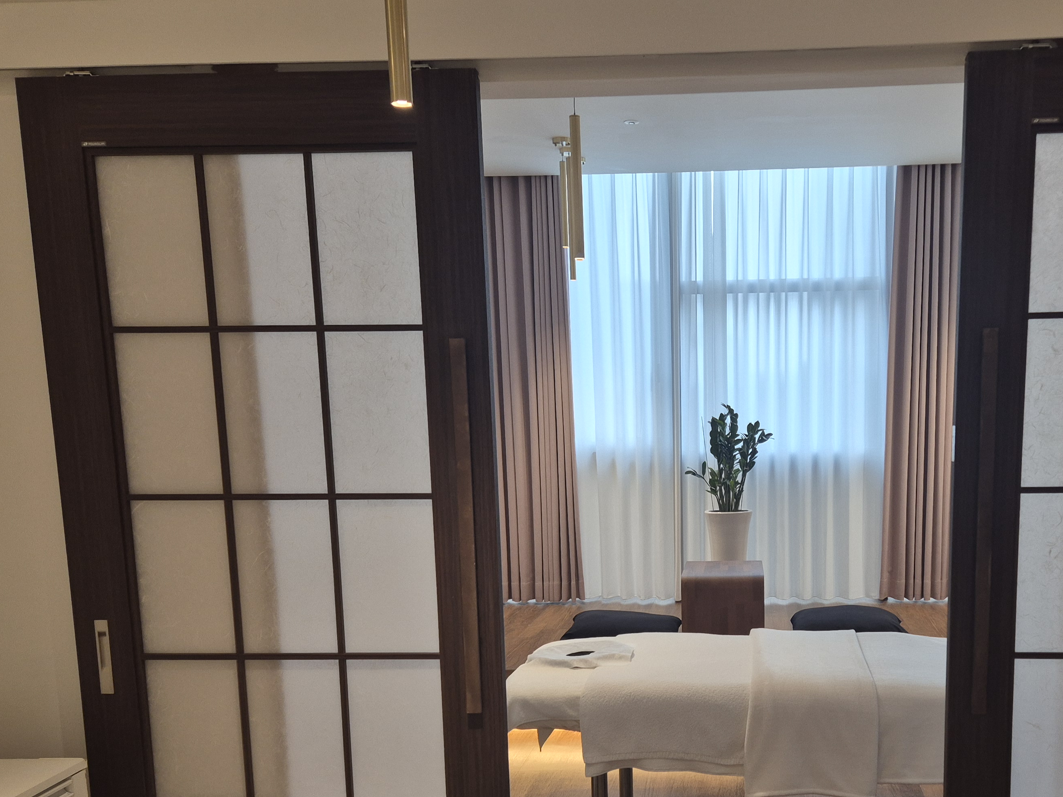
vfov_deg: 39.9
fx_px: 1075
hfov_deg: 51.9
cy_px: 561
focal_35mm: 35
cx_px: 689
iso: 100
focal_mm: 5.4
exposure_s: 1/120
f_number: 1.8
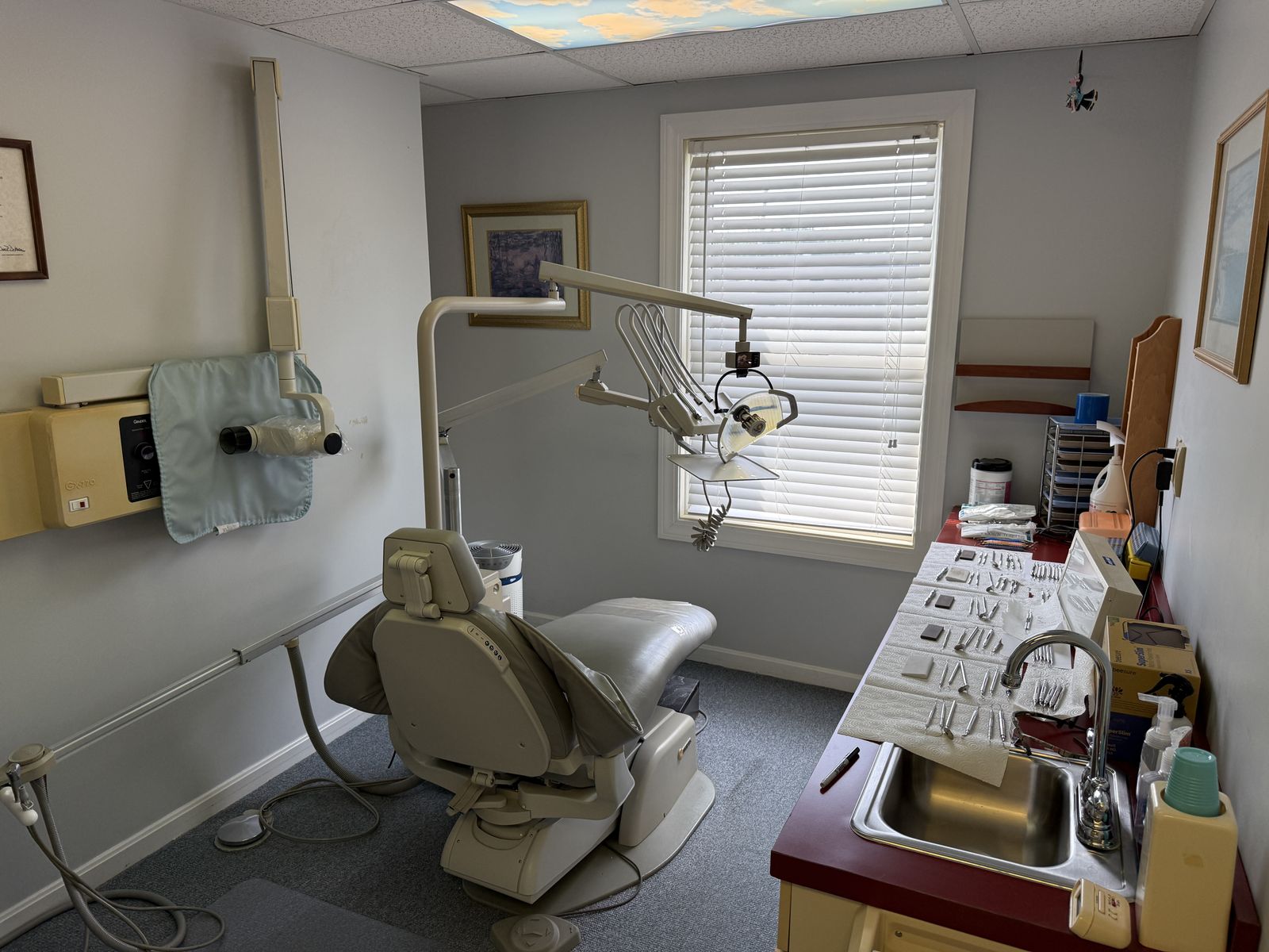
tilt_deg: -12.0
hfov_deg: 71.6
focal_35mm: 24
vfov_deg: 56.8
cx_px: 634
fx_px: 880
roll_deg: -0.3
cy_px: 476
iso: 100
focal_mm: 6.76
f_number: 1.78
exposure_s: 1/329
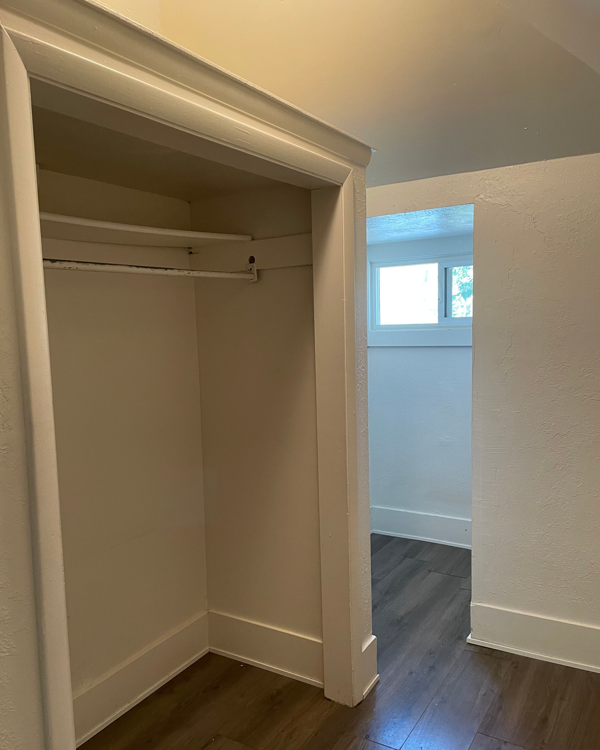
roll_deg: +1.1
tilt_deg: -4.9
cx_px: 299
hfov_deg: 51.5
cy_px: 386
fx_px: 621
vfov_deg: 62.2
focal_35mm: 28
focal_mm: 4.2
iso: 160
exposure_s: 1/60
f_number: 1.6
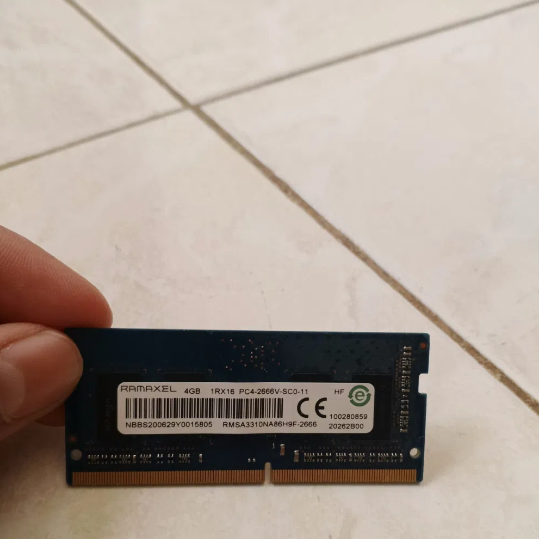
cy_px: 348
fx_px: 493
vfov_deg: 56.4
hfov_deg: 57.3
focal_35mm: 28
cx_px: 276
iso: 592
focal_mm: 4.09
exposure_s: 1/33.3
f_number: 1.6
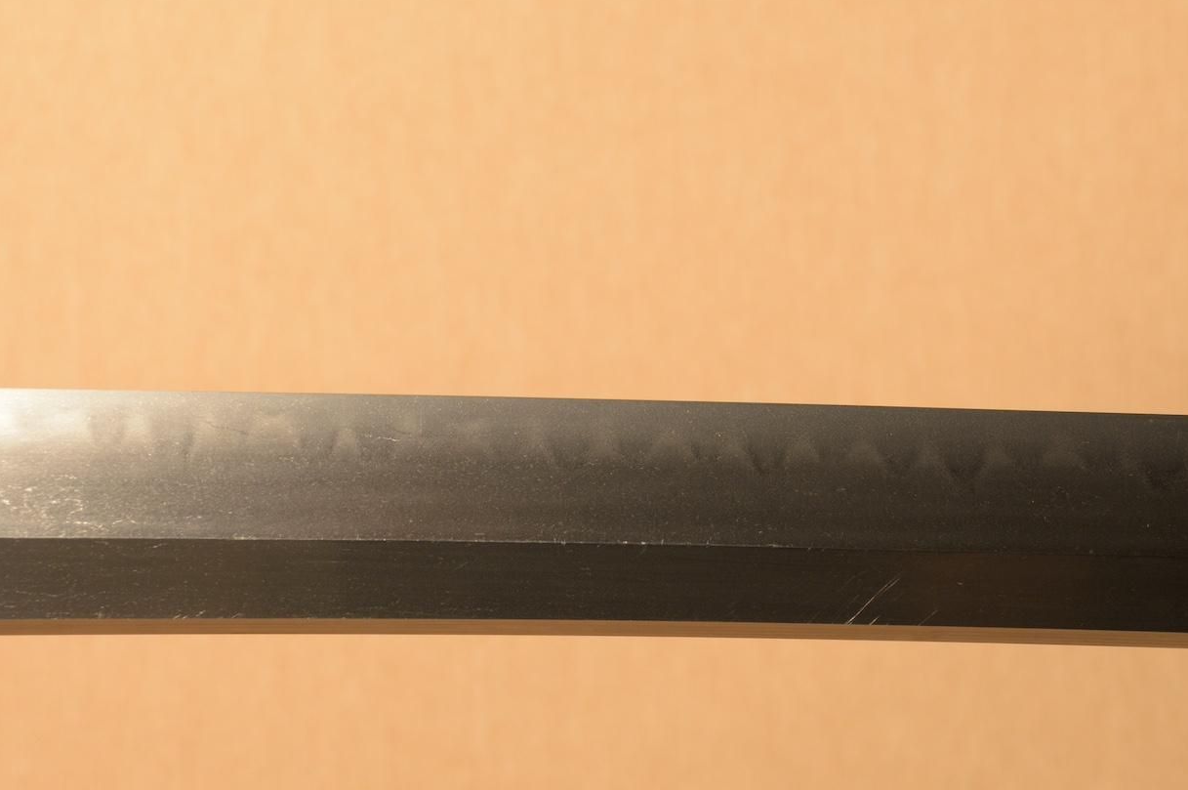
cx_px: 586
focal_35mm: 107
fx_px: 3528
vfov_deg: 12.8
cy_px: 432
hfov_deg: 19.1
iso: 400
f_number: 11
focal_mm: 62
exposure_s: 1/2
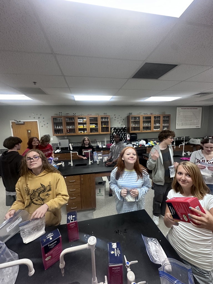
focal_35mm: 14
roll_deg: +2.0
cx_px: 106
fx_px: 115
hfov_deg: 85.7
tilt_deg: -5.4
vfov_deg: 102.1
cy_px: 142
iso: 250
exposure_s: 1/60
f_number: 2.2
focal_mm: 2.22
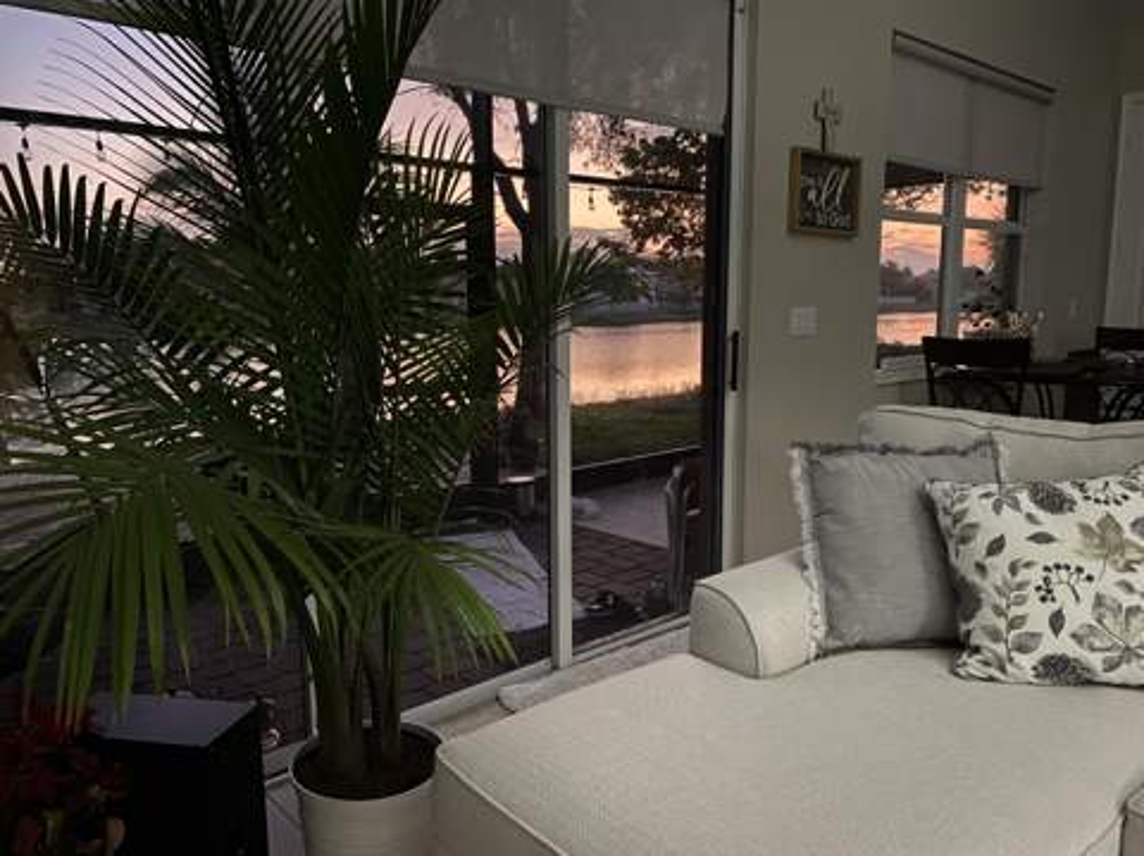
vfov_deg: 53.0
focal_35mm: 26
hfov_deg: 67.4
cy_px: 428
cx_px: 572
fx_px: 858
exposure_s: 1/8
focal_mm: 4.25
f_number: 1.8
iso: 500
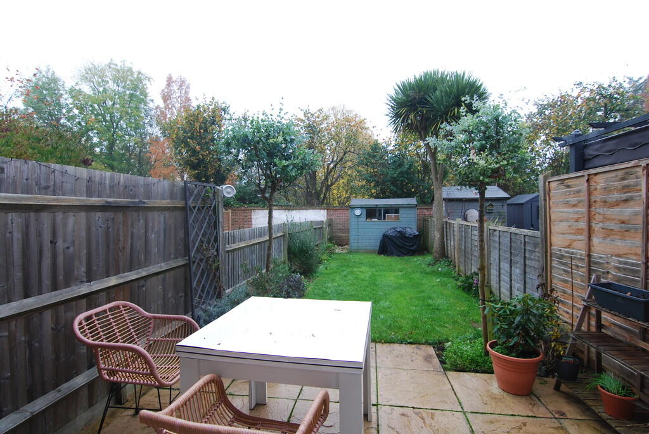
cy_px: 217
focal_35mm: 16
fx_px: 298
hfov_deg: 94.9
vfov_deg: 72.2
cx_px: 324
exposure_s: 1/80
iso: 200
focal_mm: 11
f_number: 4.5
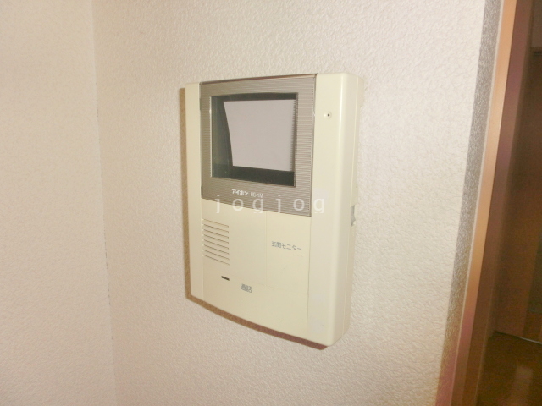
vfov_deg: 56.8
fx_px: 376
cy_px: 203
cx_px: 271
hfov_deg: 71.6
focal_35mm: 24
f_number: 3
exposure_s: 1/250
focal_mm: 4.24
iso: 80
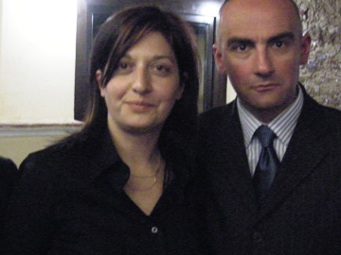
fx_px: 630
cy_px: 127
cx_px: 111
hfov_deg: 30.0
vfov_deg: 22.9
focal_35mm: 64
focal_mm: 7.5
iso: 1600
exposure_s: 1/30
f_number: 2.7
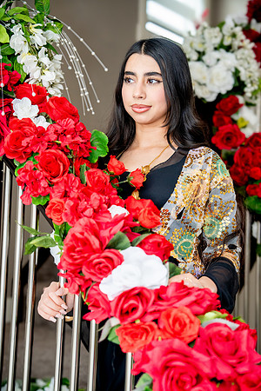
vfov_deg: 40.3
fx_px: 533
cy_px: 196
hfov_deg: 27.5
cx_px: 130
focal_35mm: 49
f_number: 2.8
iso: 800
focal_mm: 49
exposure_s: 1/200
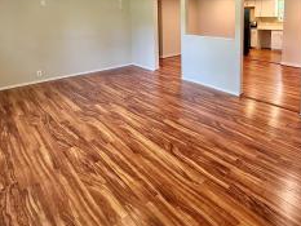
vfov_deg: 52.3
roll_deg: +0.0
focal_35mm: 24
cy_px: 37
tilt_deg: -4.0
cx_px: 194
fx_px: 209
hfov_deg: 70.0
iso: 320
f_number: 2.2
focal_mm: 2.22
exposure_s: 1/120
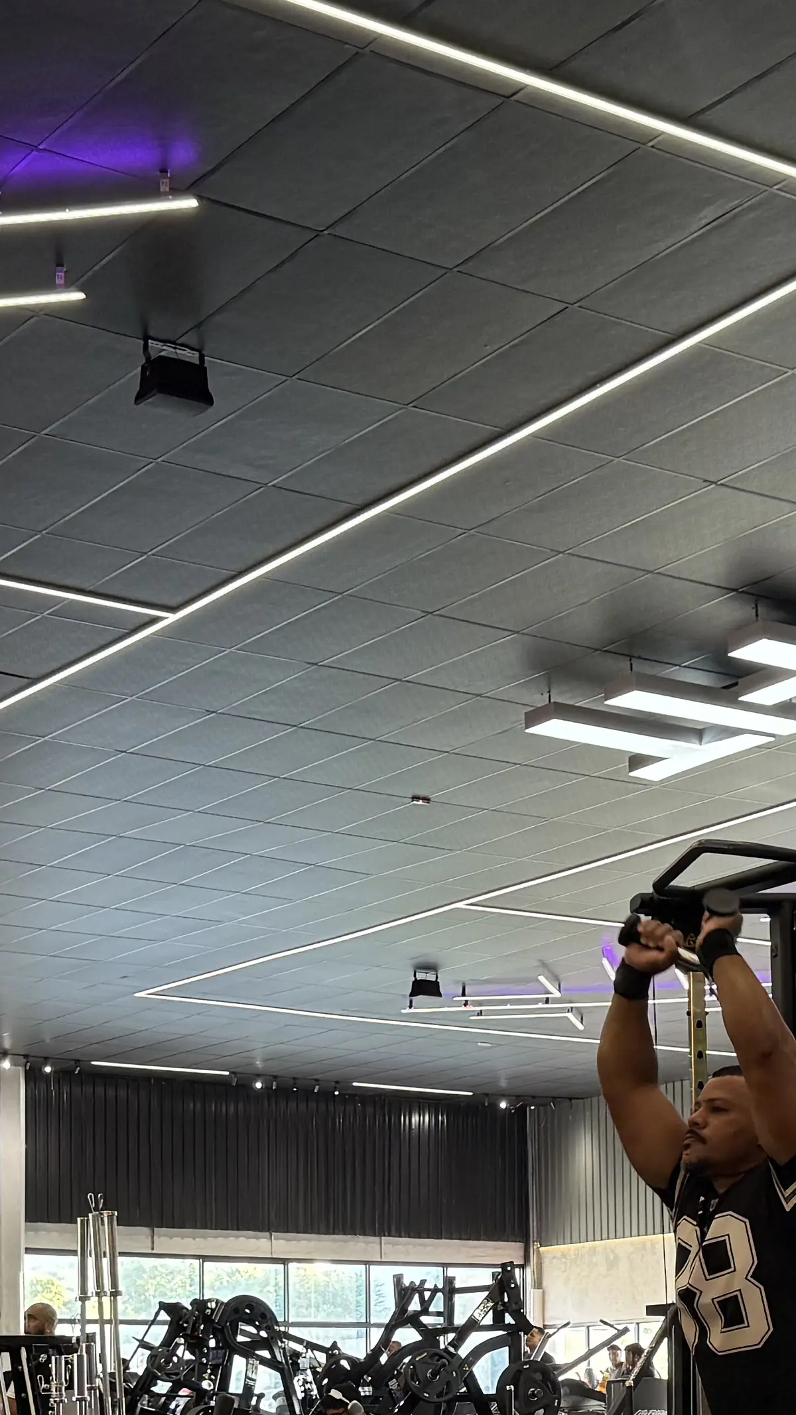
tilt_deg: +2.9
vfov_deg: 28.8
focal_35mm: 70
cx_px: 451
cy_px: 1302
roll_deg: +1.1
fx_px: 2627
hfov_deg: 17.2
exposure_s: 1/60
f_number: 1.78
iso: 160
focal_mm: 6.76
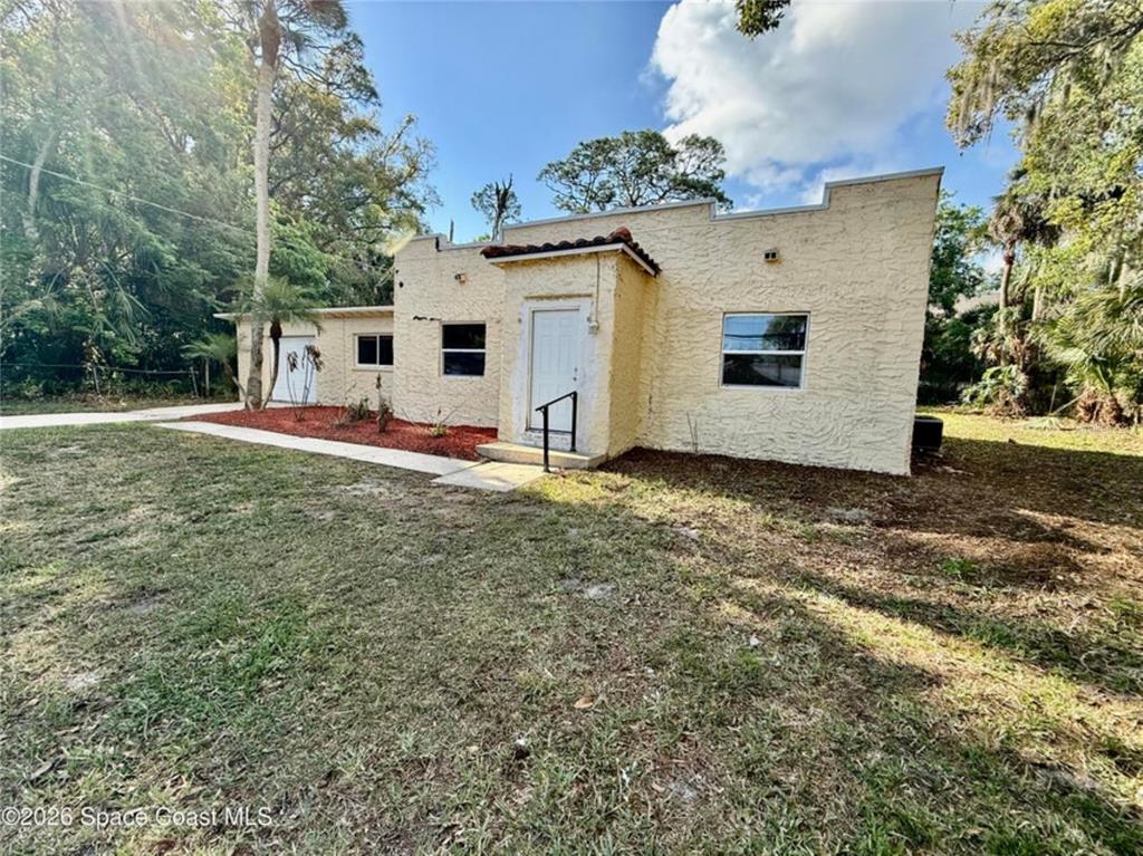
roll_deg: -1.9
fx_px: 462
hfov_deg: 102.1
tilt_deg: -5.4
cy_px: 428
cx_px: 572
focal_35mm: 14
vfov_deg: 85.6
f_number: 2.2
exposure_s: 1/841
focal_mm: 2.22
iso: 64
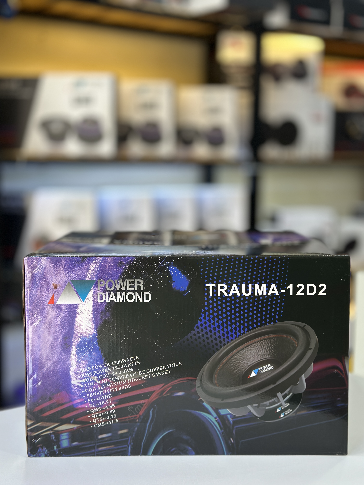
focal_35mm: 48
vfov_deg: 39.7
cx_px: 182
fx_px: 673
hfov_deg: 30.3
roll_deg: -1.4
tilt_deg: -7.3
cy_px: 242
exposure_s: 1/143
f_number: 1.78
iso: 64
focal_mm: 6.86
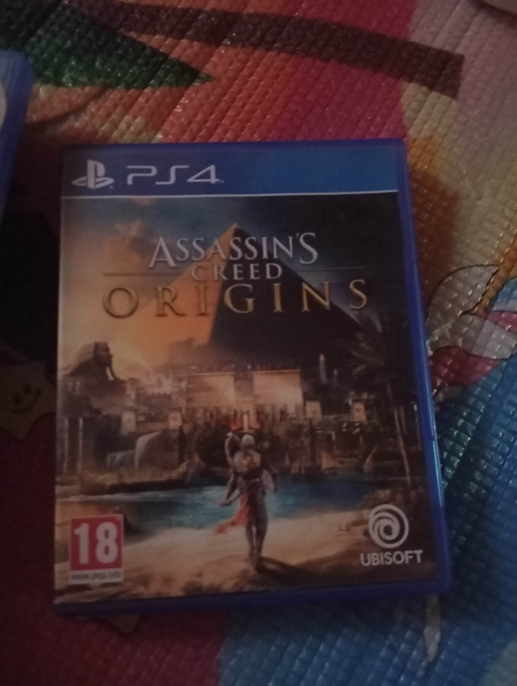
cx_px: 258
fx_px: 556
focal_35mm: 28
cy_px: 343
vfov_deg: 63.4
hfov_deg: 49.9
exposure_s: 1/14.3
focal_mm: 4.22
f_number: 1.8
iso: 12800
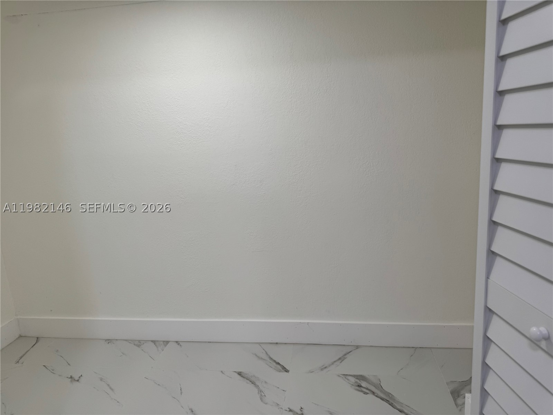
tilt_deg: -16.4
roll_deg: +2.5
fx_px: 383
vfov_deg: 56.8
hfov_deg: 71.6
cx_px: 276
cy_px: 208
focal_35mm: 24
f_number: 1.78
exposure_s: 1/125
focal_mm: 6.76
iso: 80
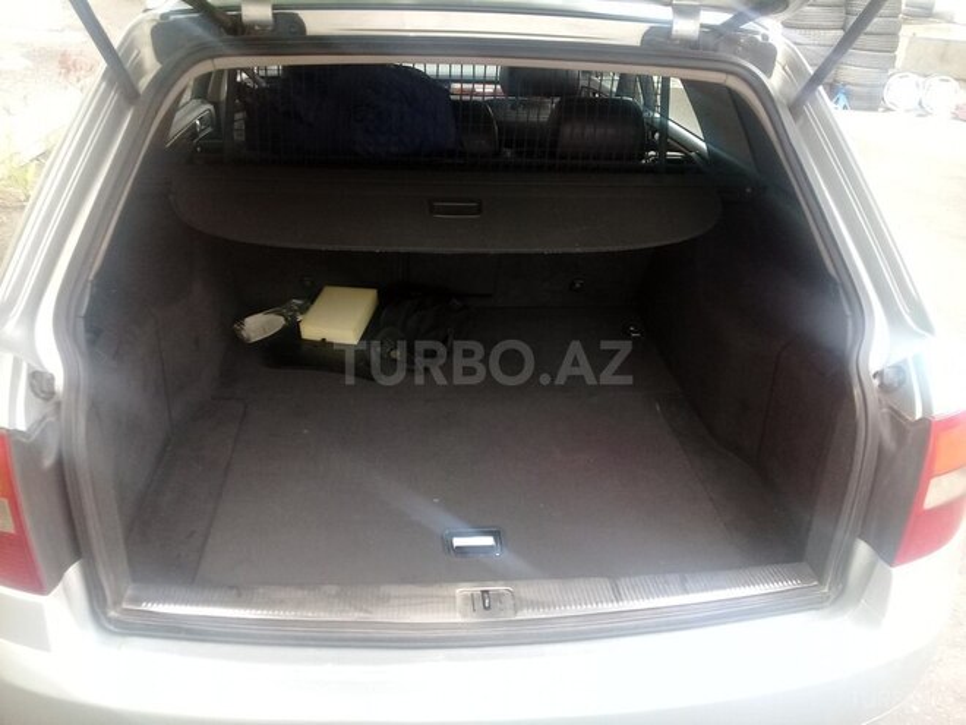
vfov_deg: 45.4
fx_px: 865
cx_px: 483
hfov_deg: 58.4
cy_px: 362
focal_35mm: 31
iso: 64
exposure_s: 1/33
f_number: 2.2
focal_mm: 3.3
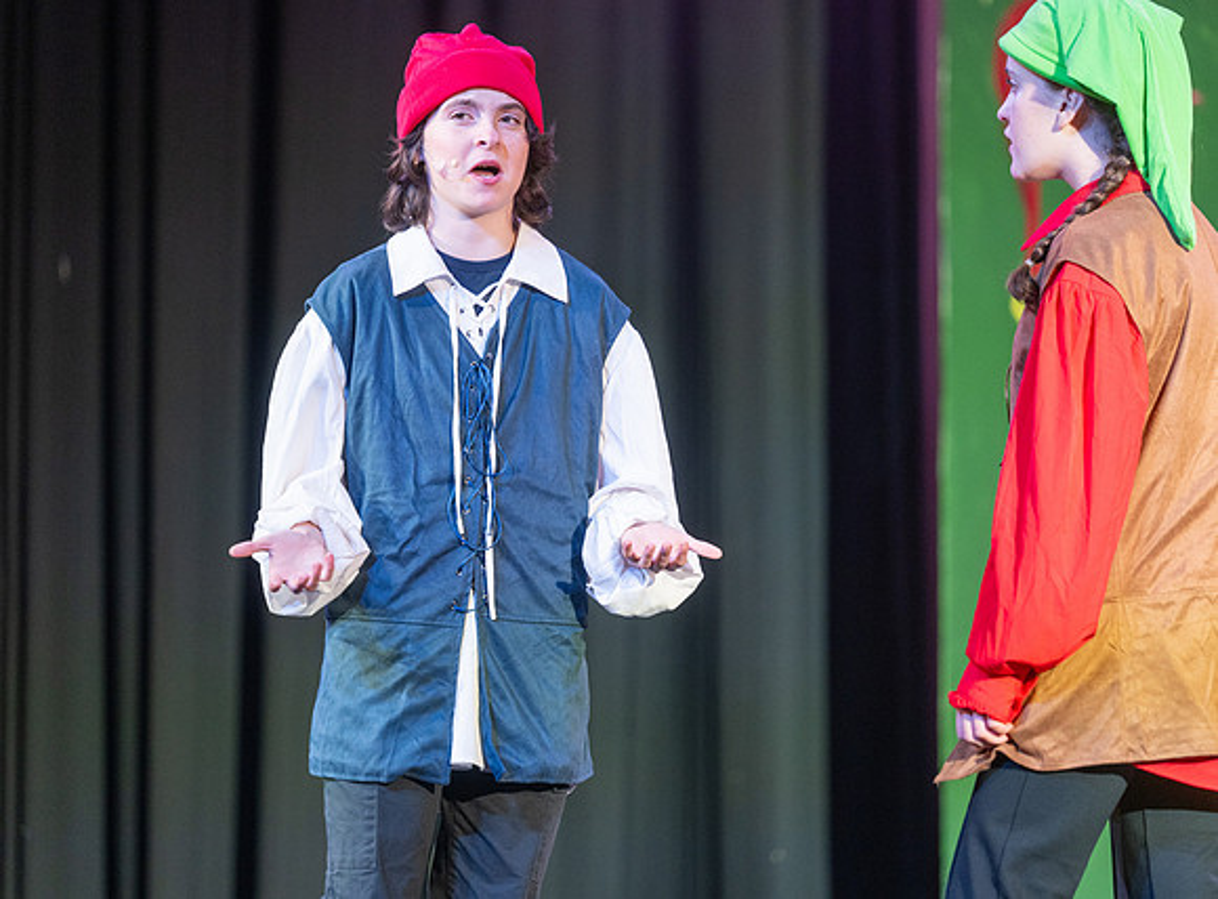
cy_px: 407
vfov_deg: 7.4
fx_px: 6990
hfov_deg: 10.0
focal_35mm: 200
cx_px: 588
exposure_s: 1/320
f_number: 2.8
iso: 1250
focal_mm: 165
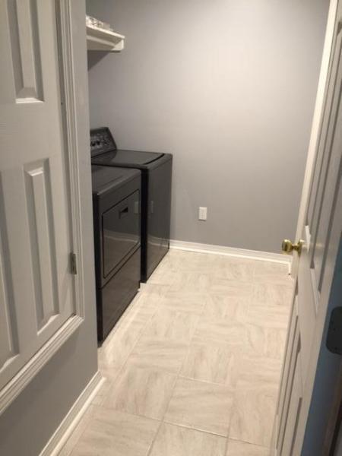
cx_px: 171
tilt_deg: -19.8
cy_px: 228
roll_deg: -2.3
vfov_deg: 61.7
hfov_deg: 48.2
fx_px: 382
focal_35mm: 29
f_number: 2.2
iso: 80
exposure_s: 1/15
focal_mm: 4.15
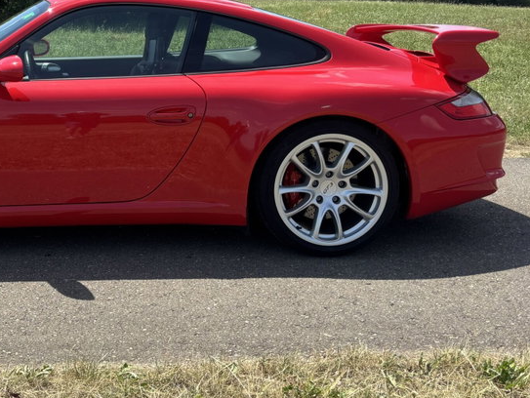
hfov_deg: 37.3
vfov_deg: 29.3
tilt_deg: -6.0
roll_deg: -0.1
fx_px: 751
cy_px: 103
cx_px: 96
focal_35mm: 49
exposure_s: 1/2062
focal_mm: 5.96
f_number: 1.6
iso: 50
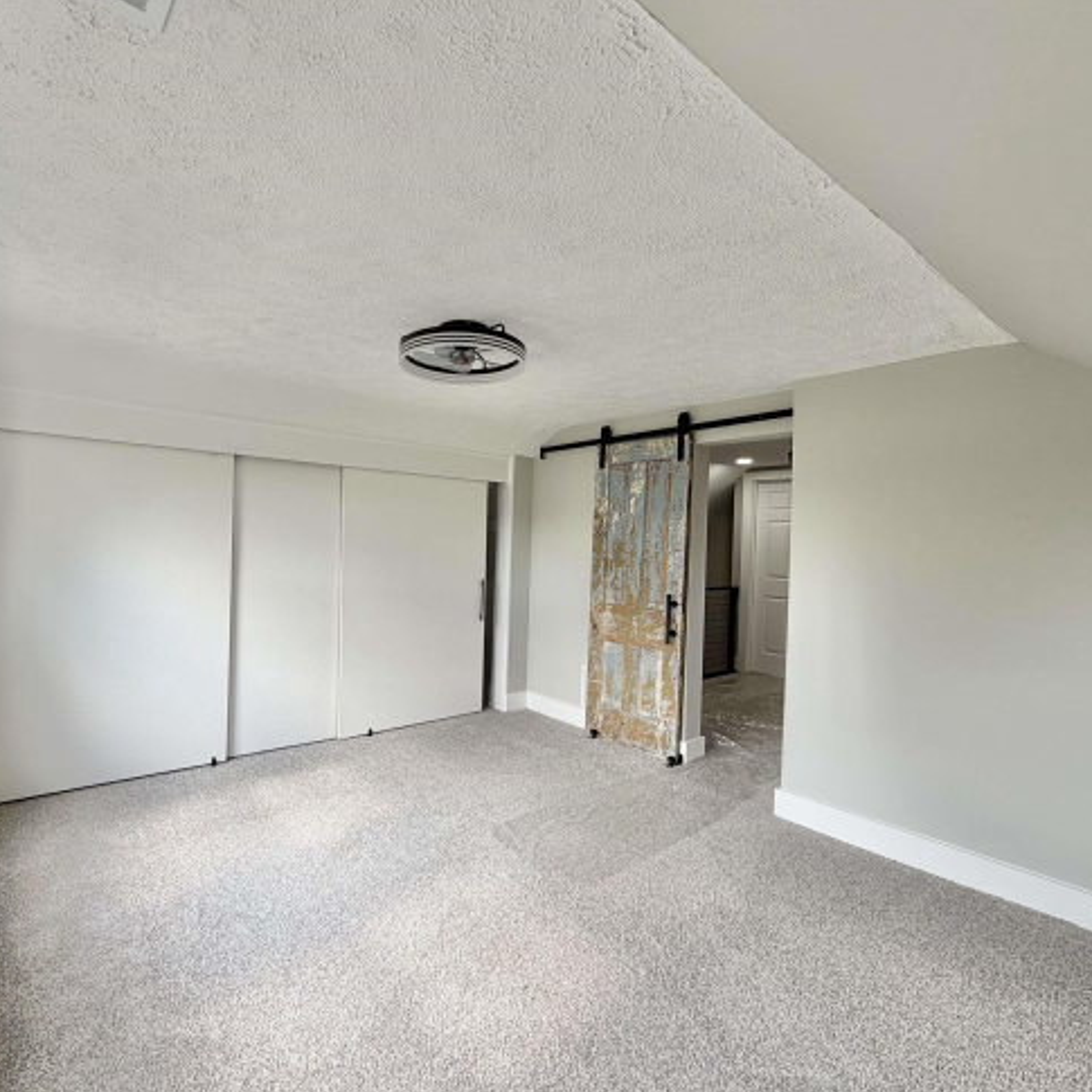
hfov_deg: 83.1
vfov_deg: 84.0
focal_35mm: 17
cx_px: 447
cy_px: 556
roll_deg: -1.1
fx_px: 607
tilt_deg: -1.8
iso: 40
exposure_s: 1/124
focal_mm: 2.22
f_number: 2.2
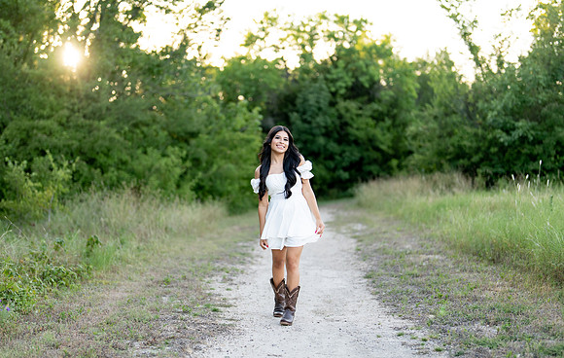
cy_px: 185
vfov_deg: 21.2
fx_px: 958
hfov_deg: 32.8
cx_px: 259
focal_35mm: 62
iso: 160
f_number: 1.2
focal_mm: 50
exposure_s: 1/1000
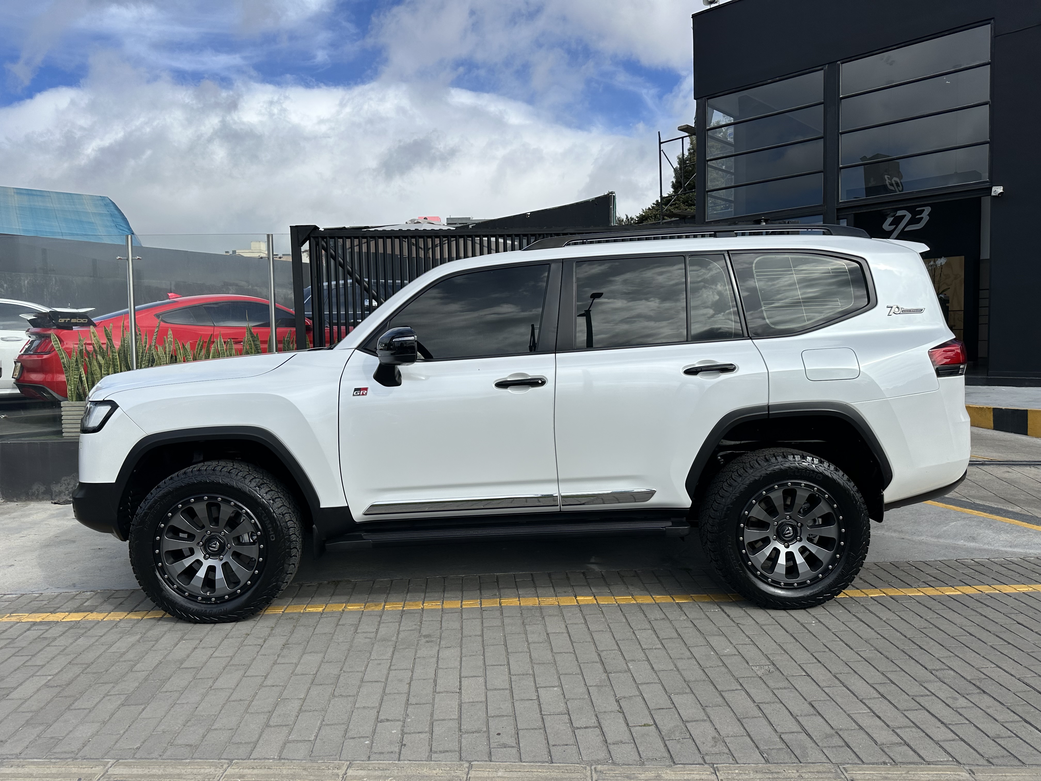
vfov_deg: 56.8
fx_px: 722
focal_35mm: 24
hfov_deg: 71.6
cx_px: 520
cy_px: 390
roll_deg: +0.8
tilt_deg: -3.0
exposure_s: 1/5848
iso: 80
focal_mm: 6.86
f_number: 1.78
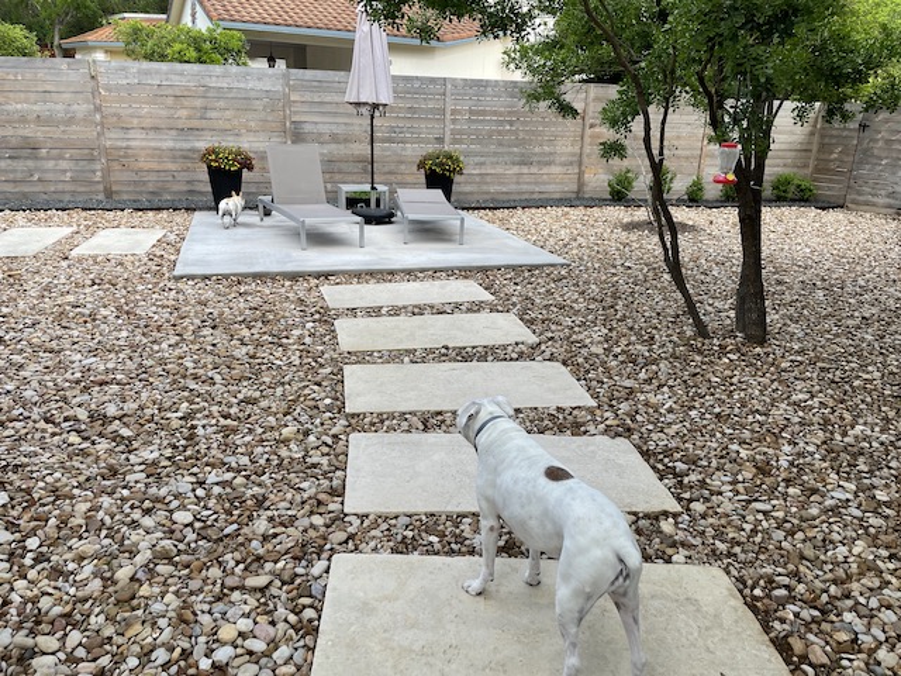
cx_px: 450
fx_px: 677
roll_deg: -1.7
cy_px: 338
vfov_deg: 53.1
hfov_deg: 67.3
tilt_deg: -18.0
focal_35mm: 26
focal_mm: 4.2
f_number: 1.6
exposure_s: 1/836
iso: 32
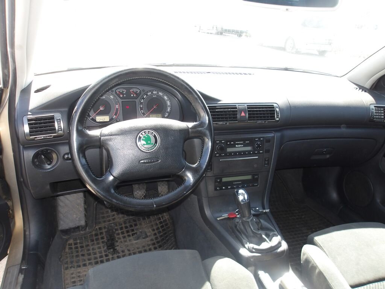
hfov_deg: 65.3
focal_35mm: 27
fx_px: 300
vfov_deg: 51.4
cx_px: 192
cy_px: 144
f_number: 3
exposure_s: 1/76
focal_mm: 4.9
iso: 100
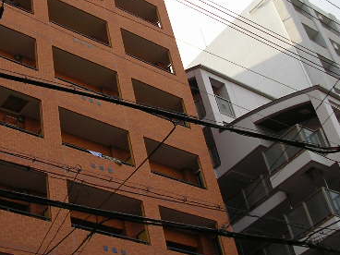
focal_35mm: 66
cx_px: 117
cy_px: 83
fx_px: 648
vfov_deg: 22.2
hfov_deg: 29.2
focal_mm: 5.8
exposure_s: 1/230
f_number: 4.1
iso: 71
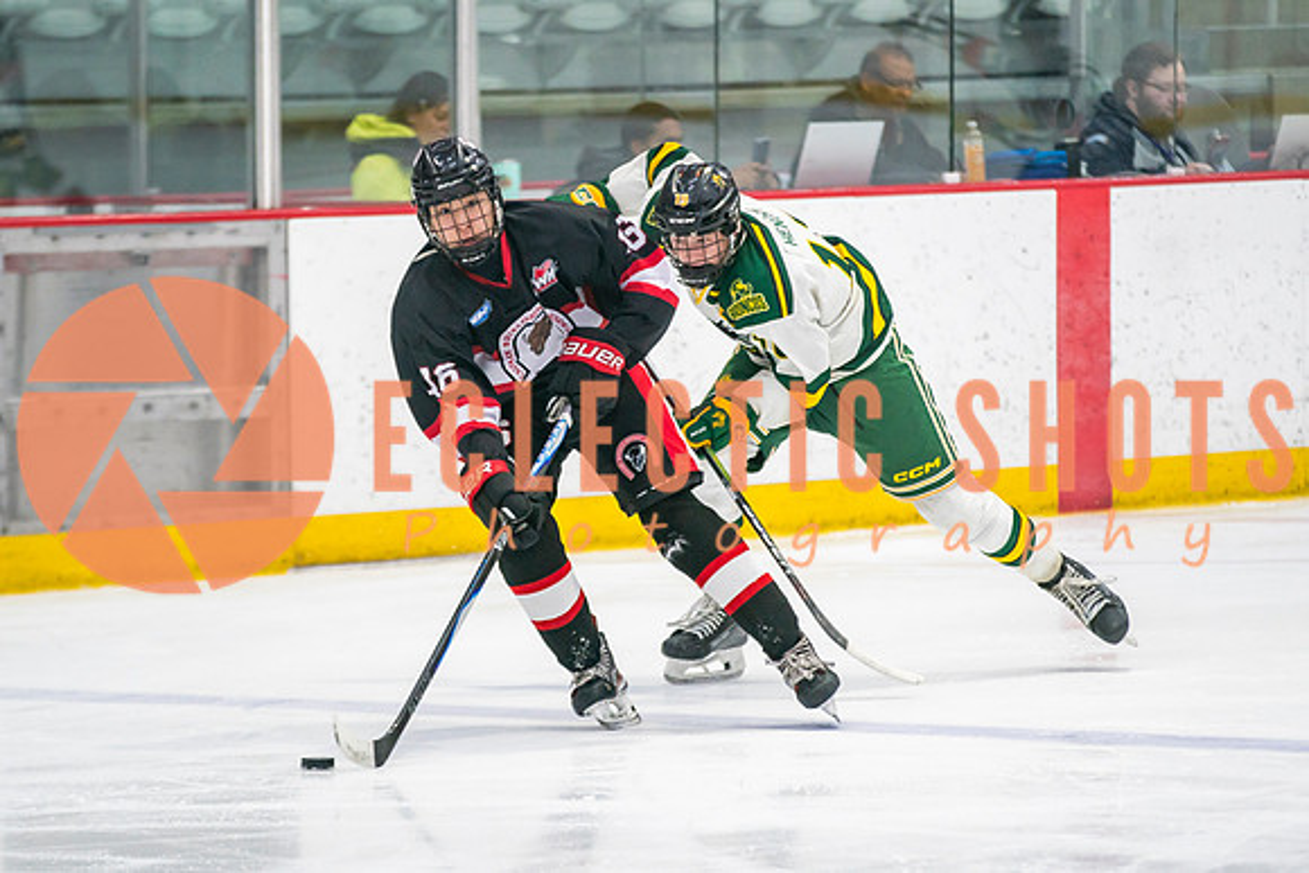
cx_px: 681
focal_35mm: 328
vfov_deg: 4.2
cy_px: 421
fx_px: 11918
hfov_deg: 6.3
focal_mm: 200
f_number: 2.8
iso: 800
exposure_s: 1/640
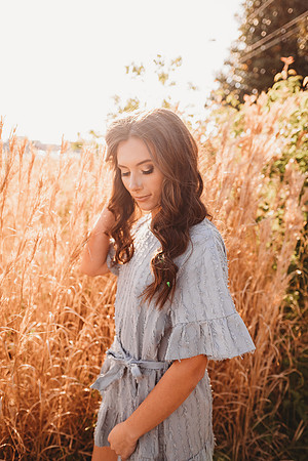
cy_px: 230
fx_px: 308
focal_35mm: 24
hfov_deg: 53.1
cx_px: 154
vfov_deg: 73.7
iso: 100
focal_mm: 24
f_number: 2.5
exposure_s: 1/640
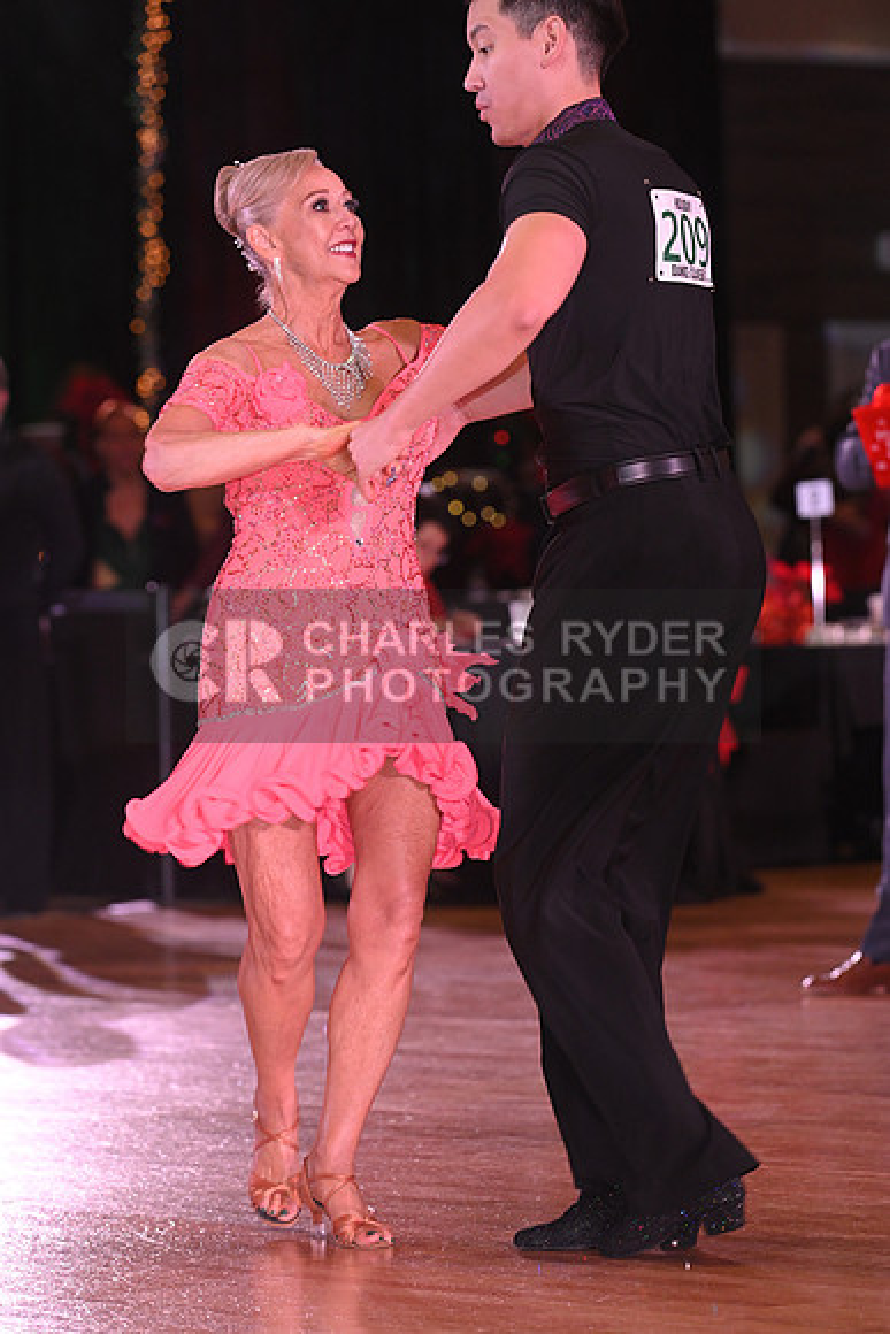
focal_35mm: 180
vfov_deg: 11.4
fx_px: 6670
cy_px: 667
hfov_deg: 7.6
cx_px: 445
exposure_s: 1/200
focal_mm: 180
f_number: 5.6
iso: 2000
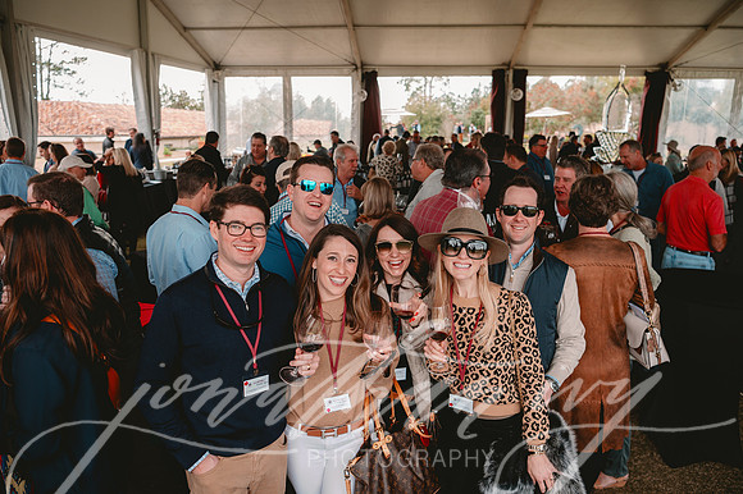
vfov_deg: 46.4
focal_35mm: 28
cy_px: 247
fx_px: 578
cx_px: 372
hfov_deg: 65.5
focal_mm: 28
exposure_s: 1/200
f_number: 3.5
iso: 250
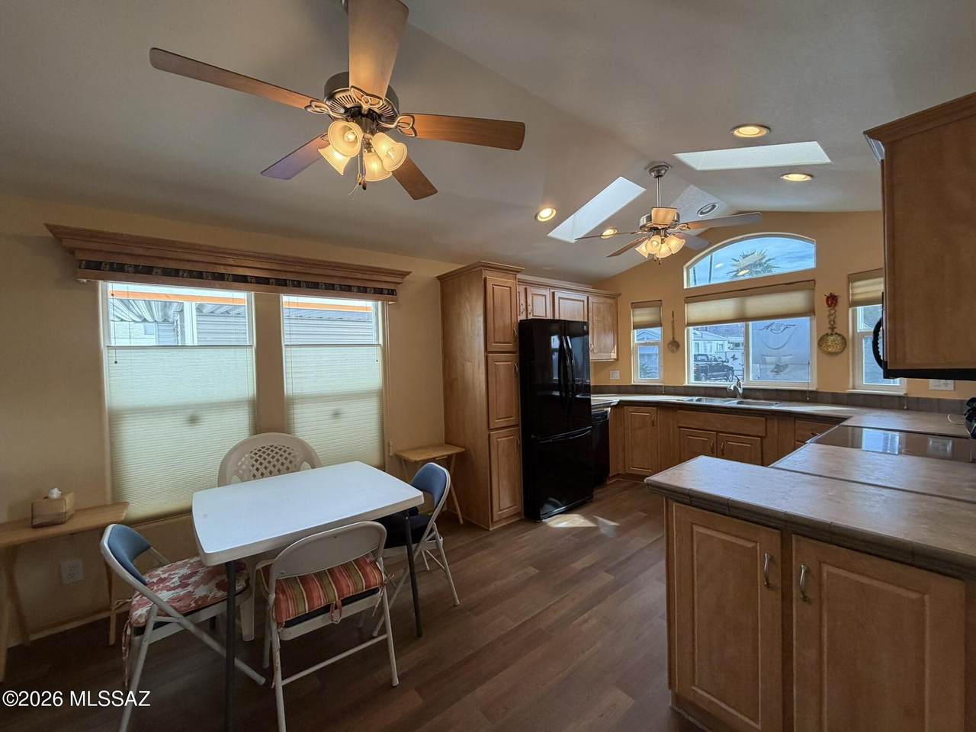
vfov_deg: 85.7
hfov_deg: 102.1
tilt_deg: -1.8
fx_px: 395
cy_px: 366
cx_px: 488
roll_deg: +1.2
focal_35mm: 14
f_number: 2.2
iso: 160
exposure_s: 1/120
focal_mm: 2.22
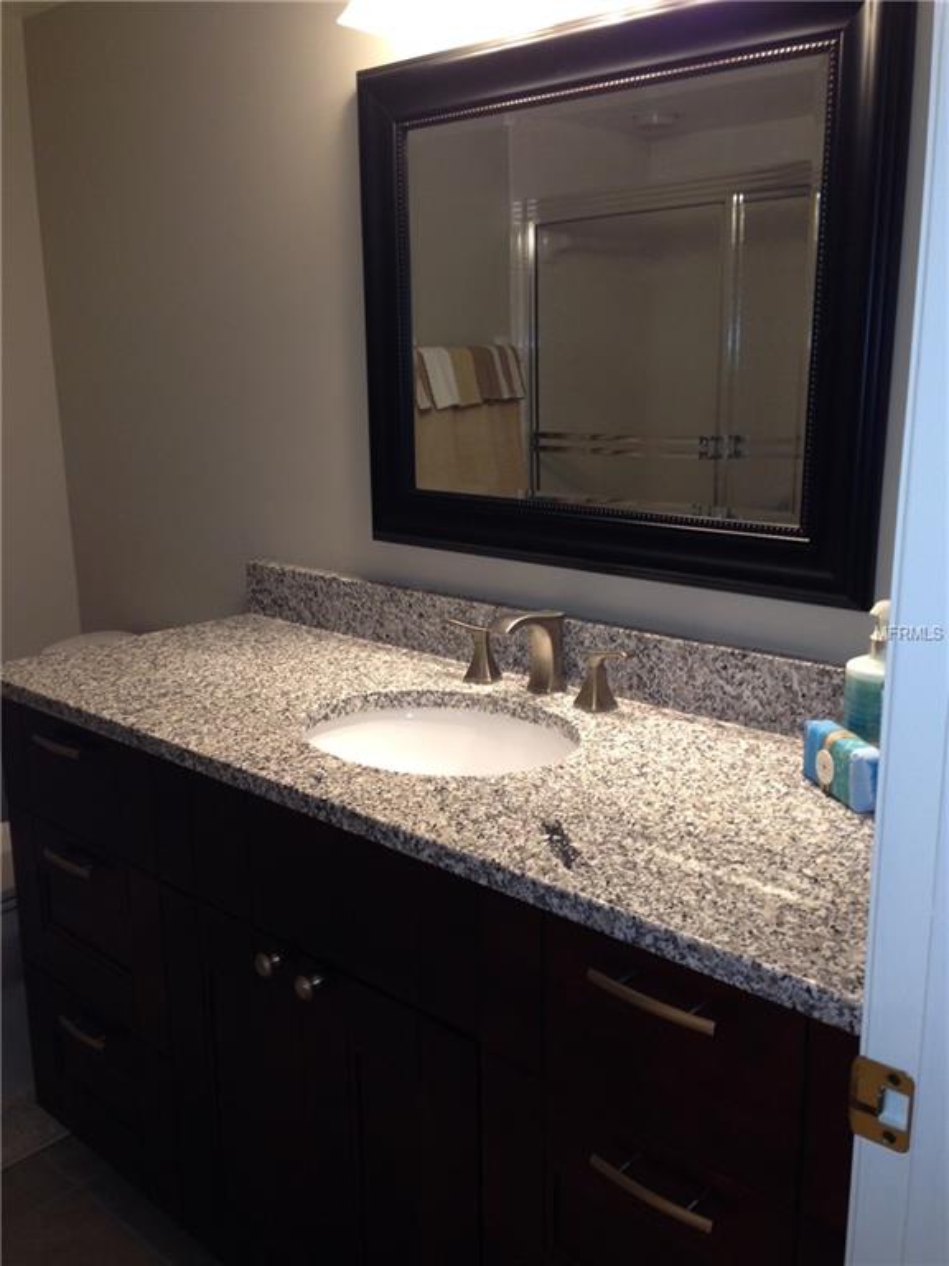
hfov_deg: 42.9
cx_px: 474
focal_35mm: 33
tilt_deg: -12.7
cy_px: 633
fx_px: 1206
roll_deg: +0.4
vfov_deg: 55.4
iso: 50
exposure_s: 1/20
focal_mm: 4.12
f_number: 2.4
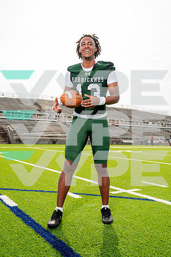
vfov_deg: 54.4
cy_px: 128
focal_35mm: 35
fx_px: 249
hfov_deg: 37.9
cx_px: 86
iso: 100
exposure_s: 1/320
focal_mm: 35
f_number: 5.6
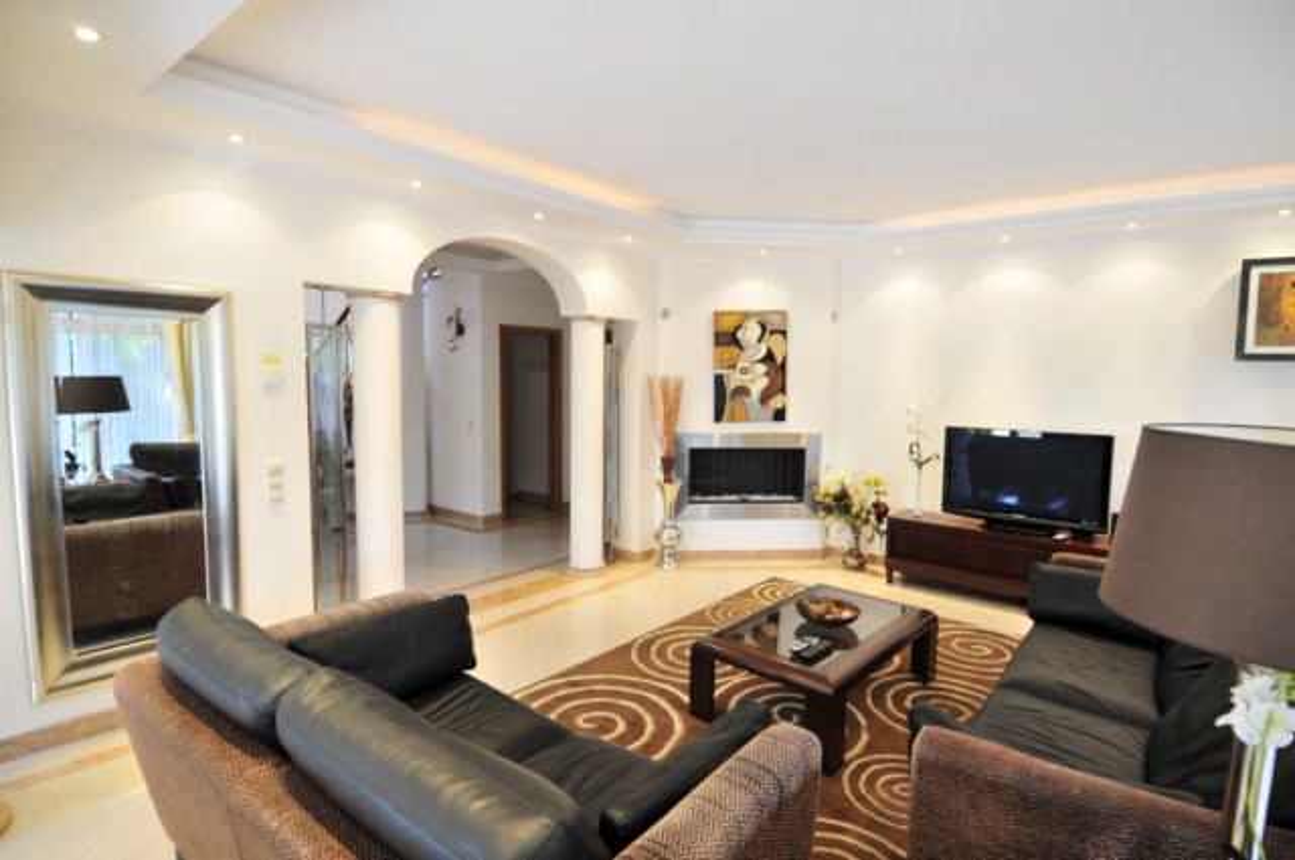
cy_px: 430
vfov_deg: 67.2
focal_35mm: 18
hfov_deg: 90.1
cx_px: 648
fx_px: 647
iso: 200
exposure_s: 1/15
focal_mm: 12
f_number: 4
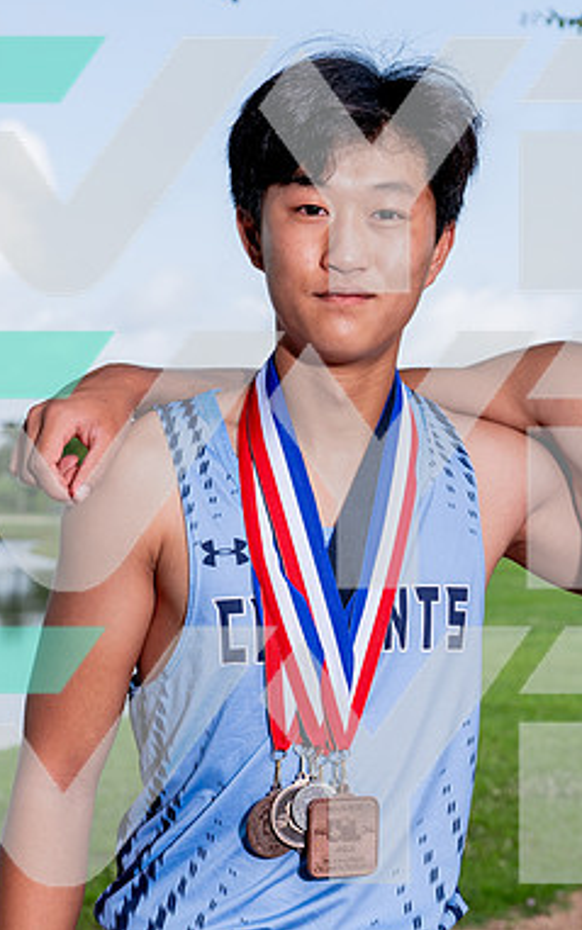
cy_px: 483
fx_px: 2282
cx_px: 473
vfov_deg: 23.0
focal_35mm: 90
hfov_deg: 14.4
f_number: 5.6
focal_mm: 47
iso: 100
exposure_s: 1/640
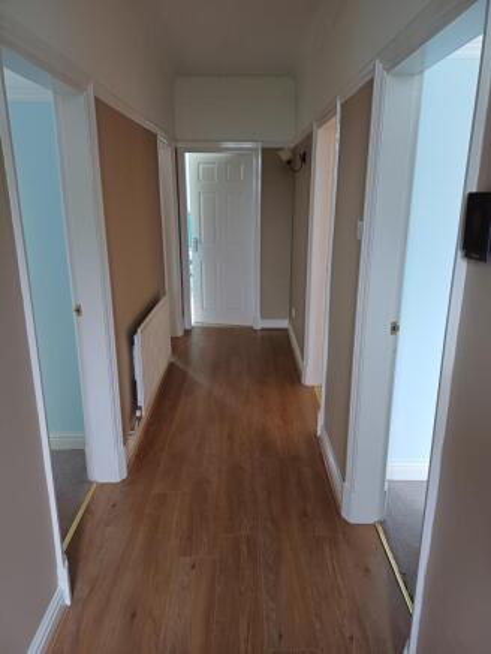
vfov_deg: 69.4
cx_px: 246
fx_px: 473
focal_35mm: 25
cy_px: 327
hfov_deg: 54.9
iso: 250
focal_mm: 4.65
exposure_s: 1/50
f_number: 1.8
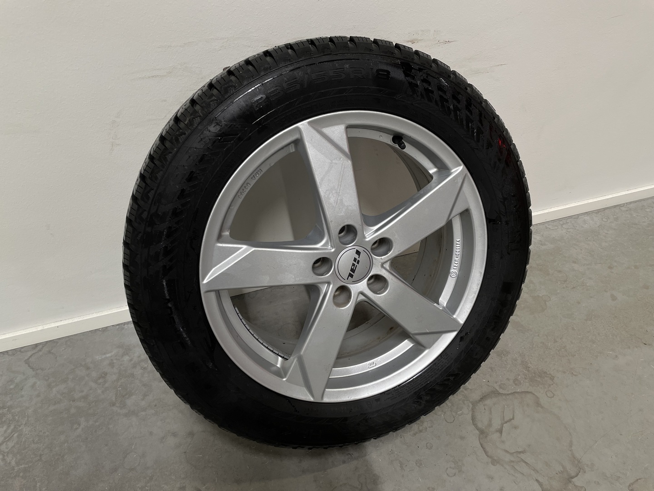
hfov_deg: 67.3
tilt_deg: -45.4
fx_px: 491
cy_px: 246
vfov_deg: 53.1
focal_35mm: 26
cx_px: 327
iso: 100
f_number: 1.6
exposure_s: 1/100
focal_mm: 4.2
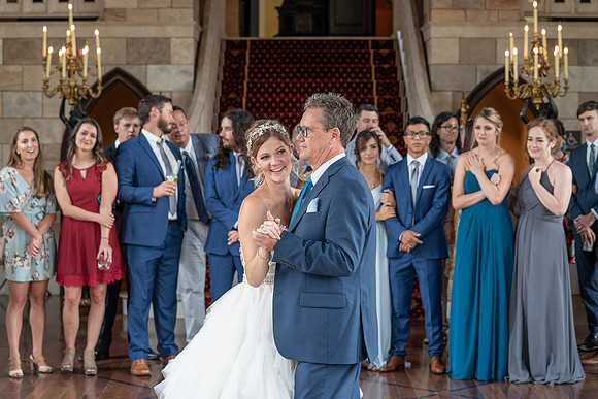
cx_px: 303
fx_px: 1375
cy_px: 197
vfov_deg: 16.5
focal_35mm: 83
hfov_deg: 24.5
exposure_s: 1/250
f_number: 5
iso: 1000
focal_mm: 80
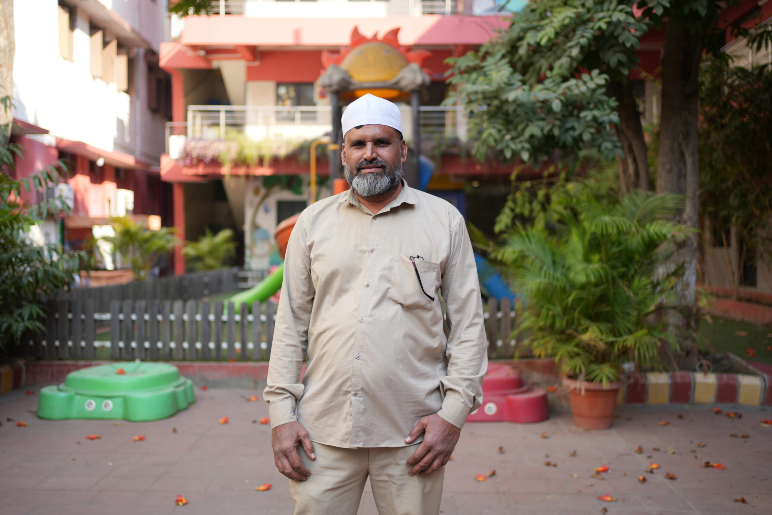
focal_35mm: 35
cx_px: 386
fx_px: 751
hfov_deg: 54.4
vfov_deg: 37.9
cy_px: 258
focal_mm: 35
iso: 100
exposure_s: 1/640
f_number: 1.8
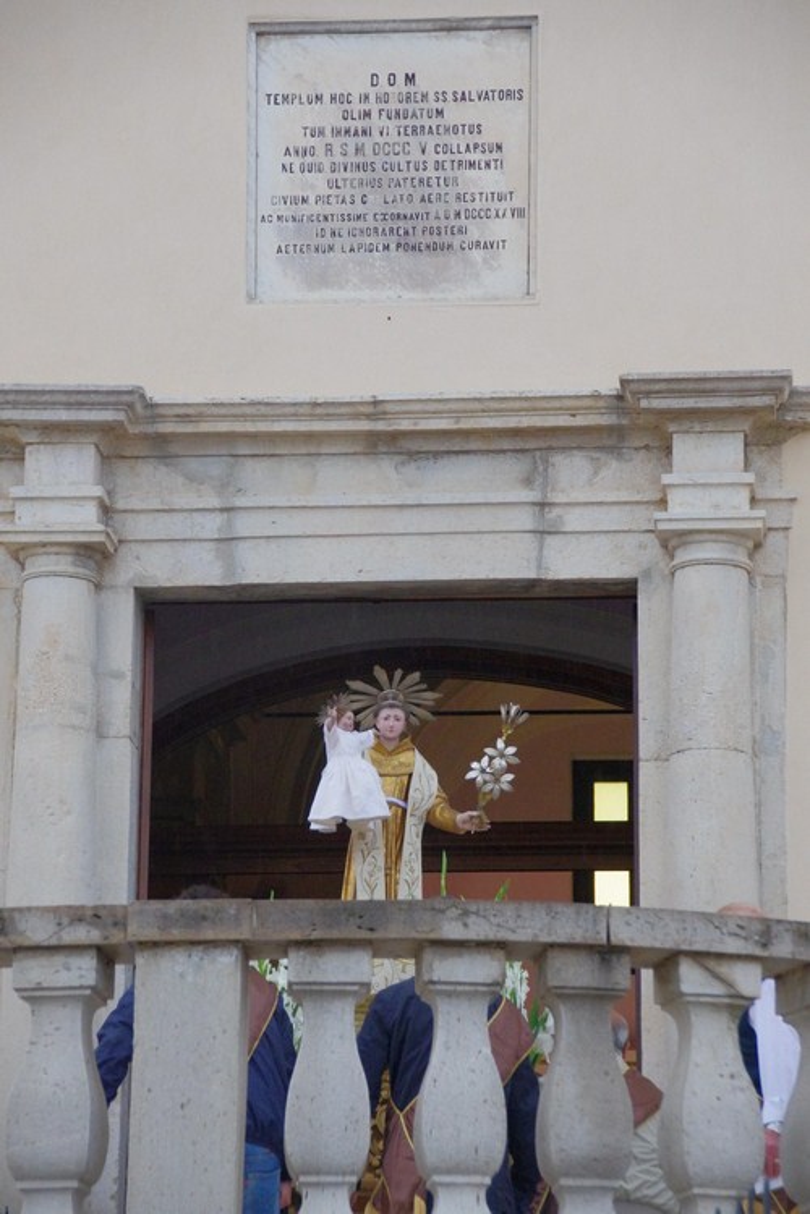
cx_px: 405
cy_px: 607
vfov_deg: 13.0
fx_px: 5315
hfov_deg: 8.7
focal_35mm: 158
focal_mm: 105
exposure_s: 1/160
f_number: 6.3
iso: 3200
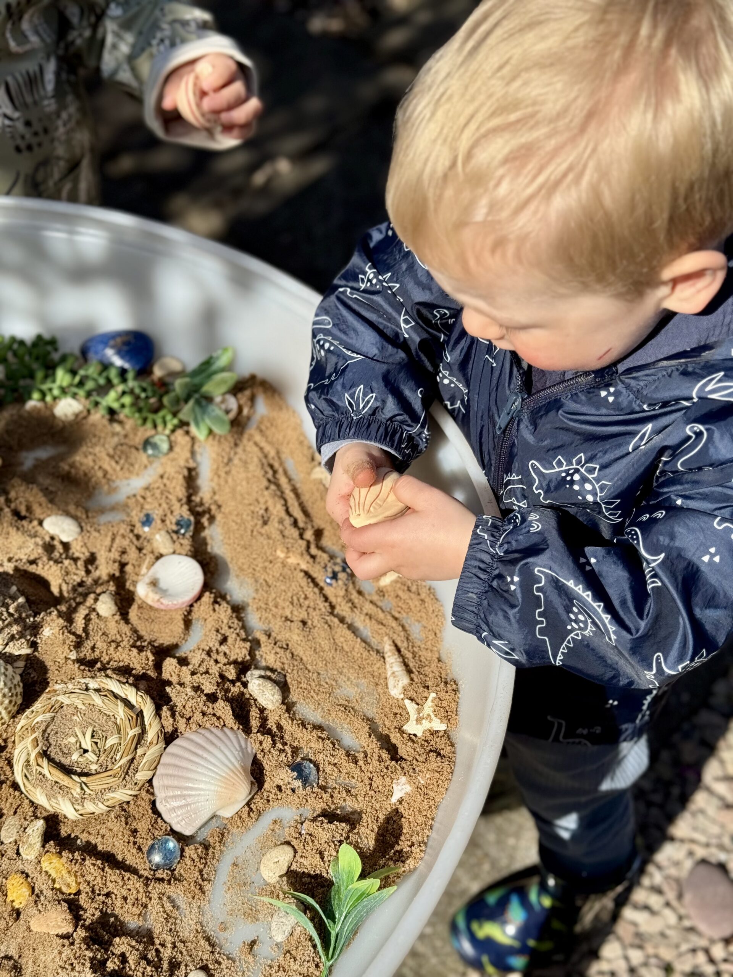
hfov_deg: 30.3
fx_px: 1355
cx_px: 366
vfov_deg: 39.7
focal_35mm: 48
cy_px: 488
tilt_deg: -47.8
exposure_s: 1/5848
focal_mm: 6.76
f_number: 1.78
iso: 64
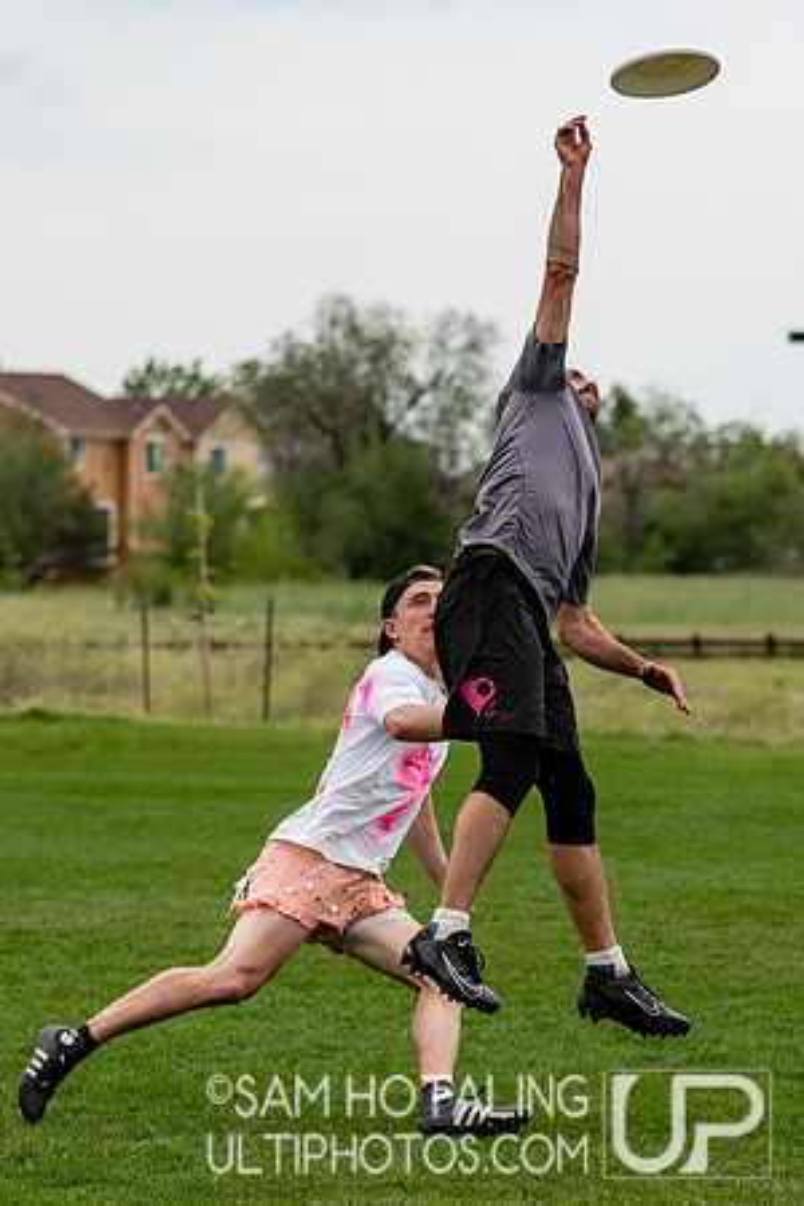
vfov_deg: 7.2
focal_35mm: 287
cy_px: 630
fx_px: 9610
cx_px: 521
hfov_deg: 4.8
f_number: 2.8
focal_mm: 100
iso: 140
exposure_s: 1/2000
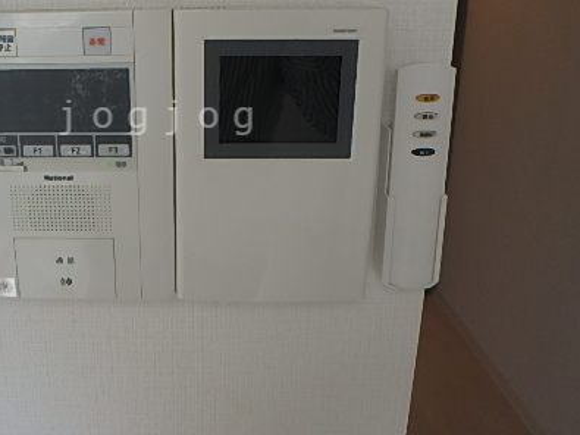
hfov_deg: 52.1
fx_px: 570
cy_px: 118
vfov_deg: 40.8
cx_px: 160
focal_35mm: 34
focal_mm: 3.7
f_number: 3.5
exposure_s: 1/100
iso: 125
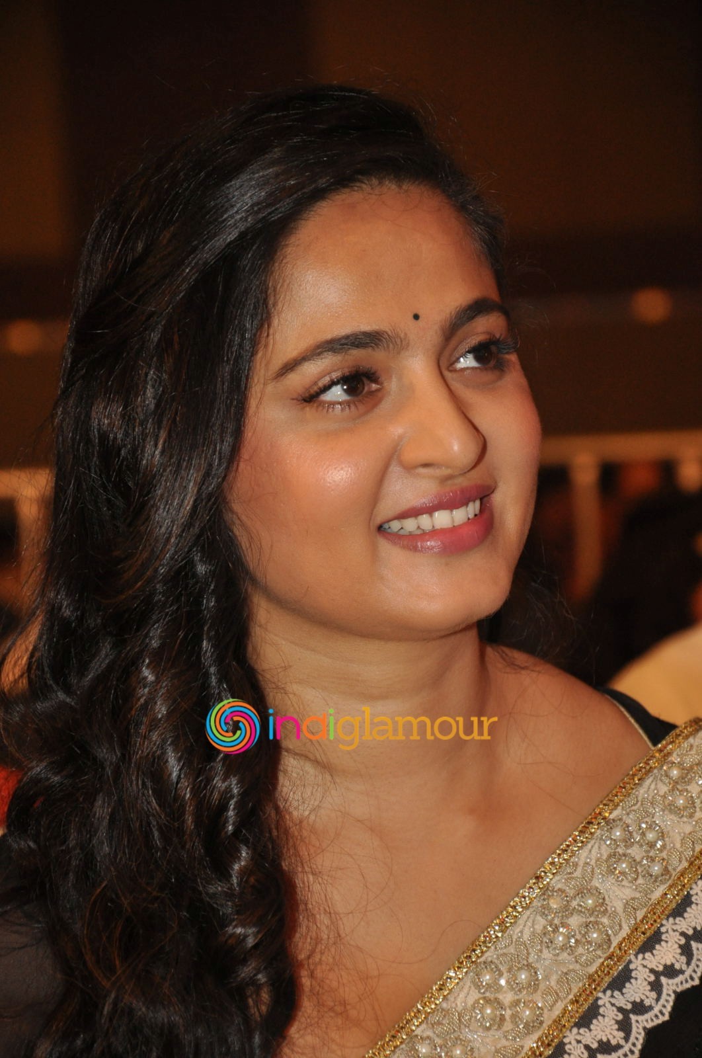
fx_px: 4621
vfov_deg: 13.1
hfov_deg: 8.7
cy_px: 529
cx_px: 351
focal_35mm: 158
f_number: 5.6
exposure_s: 1/60
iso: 800
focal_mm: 105
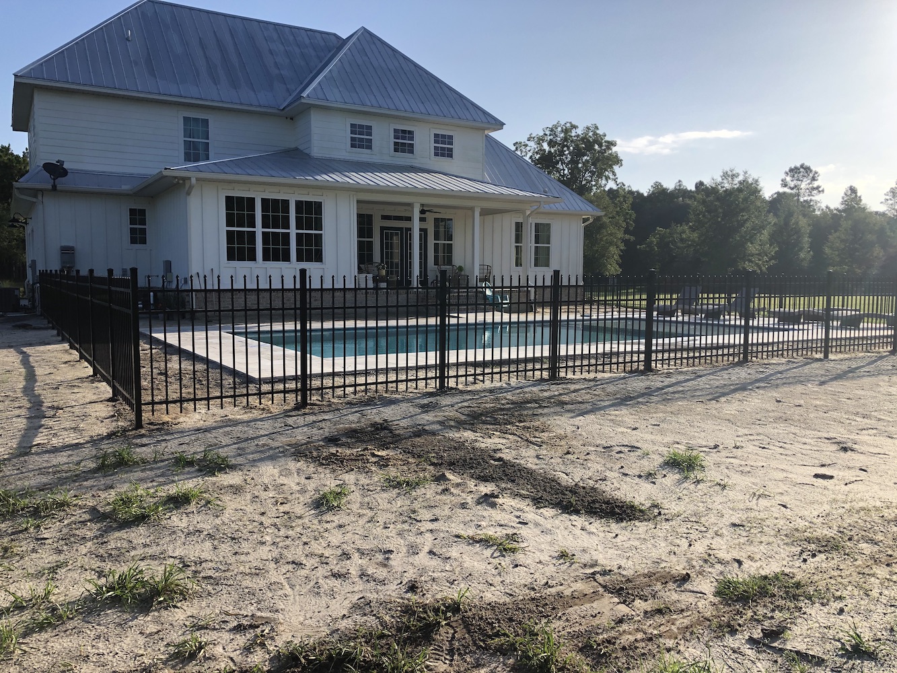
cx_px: 448
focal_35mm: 28
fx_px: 726
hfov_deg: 63.4
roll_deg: +0.3
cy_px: 336
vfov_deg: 49.8
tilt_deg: -4.7
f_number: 1.8
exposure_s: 1/1779
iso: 20
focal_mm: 3.99
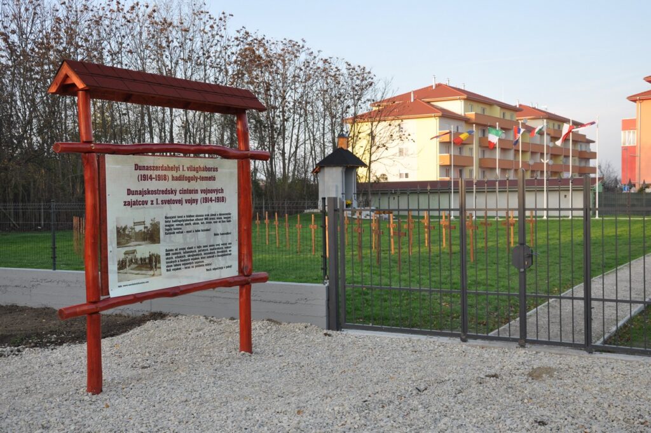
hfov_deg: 46.5
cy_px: 216
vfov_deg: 31.8
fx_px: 759
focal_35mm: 42
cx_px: 326
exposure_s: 1/160
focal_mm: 28
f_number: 6.3
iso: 200
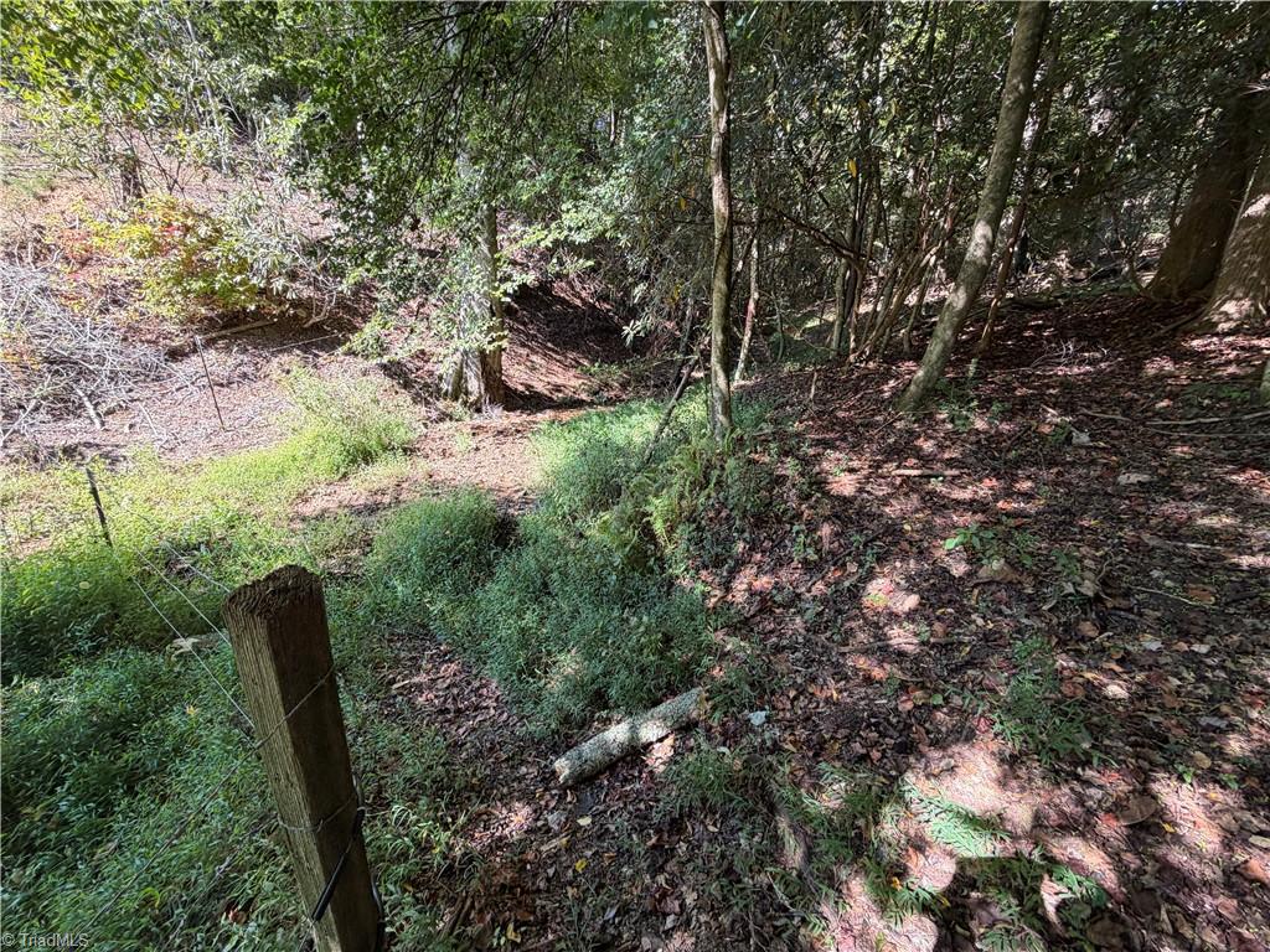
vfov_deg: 85.7
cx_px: 635
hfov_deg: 102.1
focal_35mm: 14
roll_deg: -4.6
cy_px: 476
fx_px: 514
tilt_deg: -16.0
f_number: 2.2
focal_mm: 2.22
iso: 64
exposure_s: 1/121
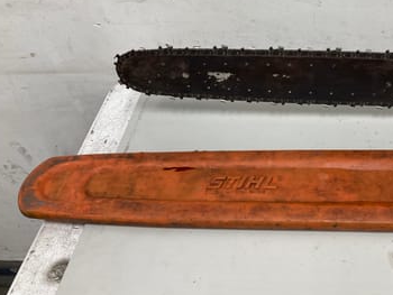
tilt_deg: -42.7
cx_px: 266
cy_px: 124
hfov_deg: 46.0
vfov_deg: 35.9
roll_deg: +3.8
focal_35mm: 40
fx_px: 454
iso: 64
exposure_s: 1/50
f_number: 1.8
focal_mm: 3.99
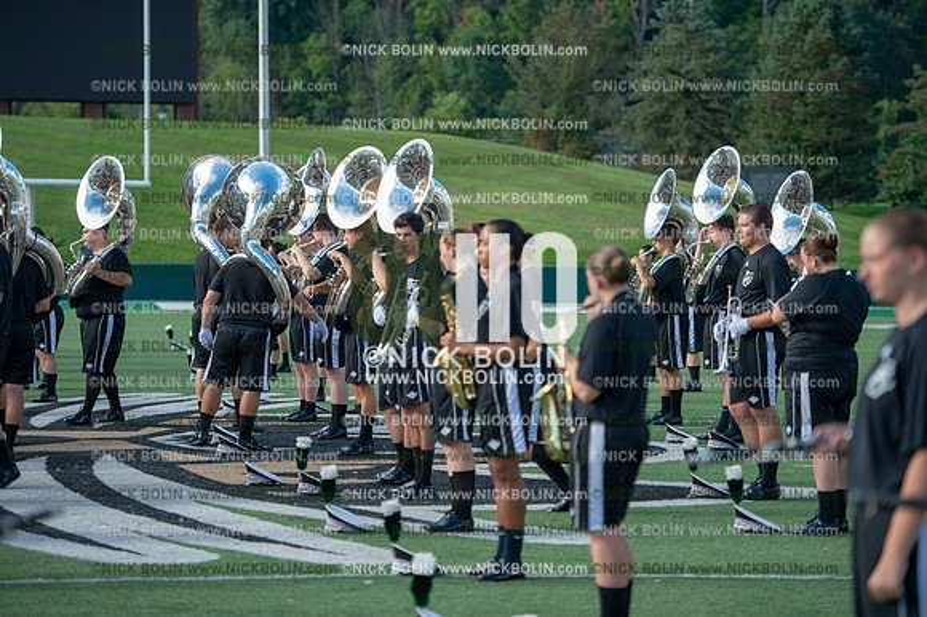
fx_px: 3140
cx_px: 464
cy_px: 308
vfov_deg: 11.2
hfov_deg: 16.8
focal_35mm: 122
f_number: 2.8
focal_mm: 122
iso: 160
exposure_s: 1/1000
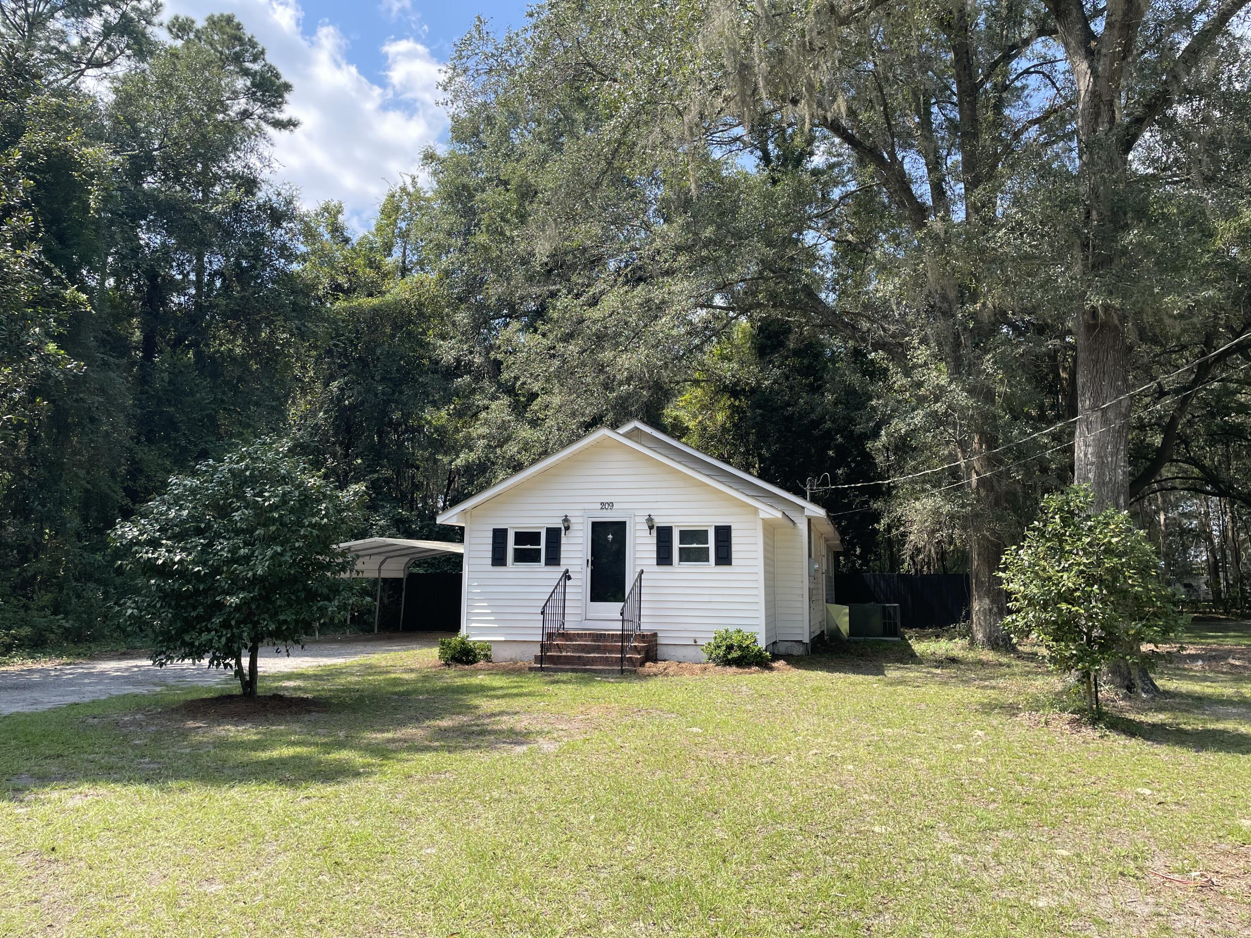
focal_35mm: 26
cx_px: 626
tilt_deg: +8.9
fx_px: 940
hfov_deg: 67.3
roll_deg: -0.5
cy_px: 469
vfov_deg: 53.1
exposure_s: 1/1490
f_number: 1.6
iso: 50
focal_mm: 4.2
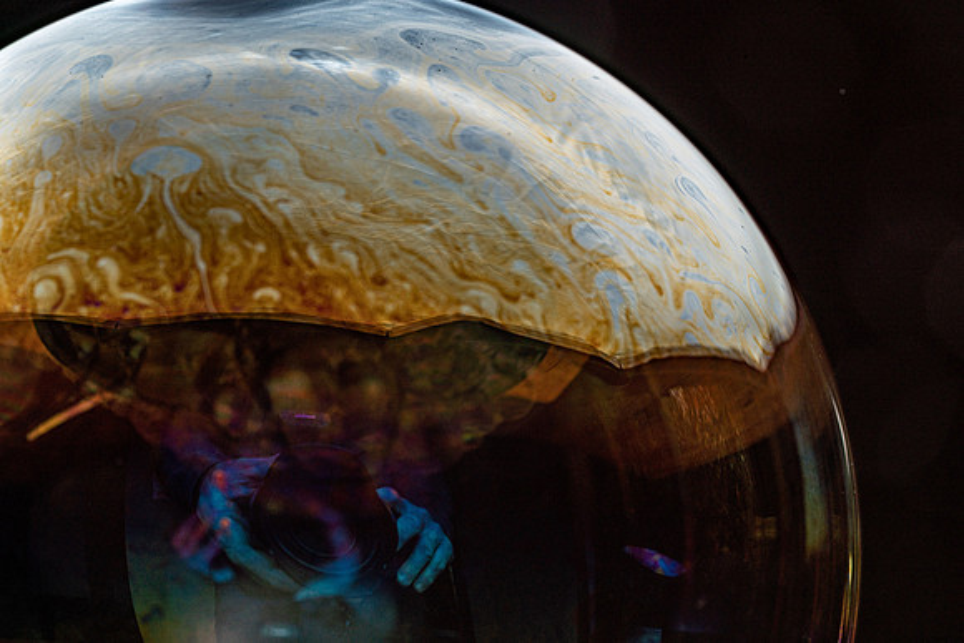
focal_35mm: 90
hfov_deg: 22.6
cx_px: 482
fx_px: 2410
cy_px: 322
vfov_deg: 15.2
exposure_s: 1/250
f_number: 14
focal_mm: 90
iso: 100
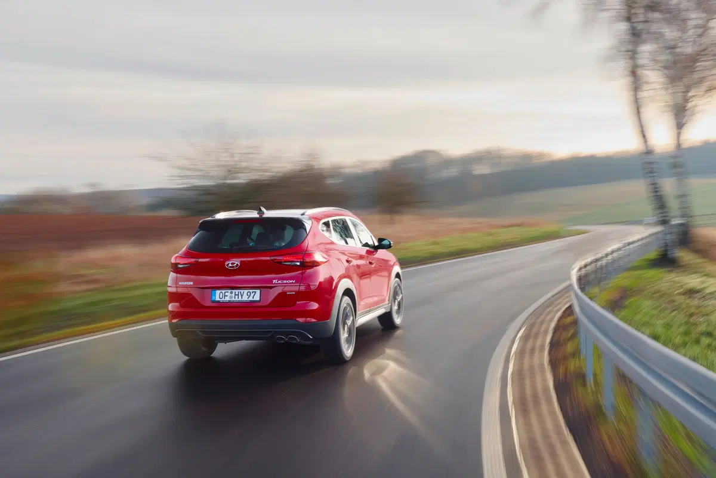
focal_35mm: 38
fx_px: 756
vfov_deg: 35.1
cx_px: 358
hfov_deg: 50.7
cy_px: 239
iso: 400
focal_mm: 38
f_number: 22
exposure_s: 1/10
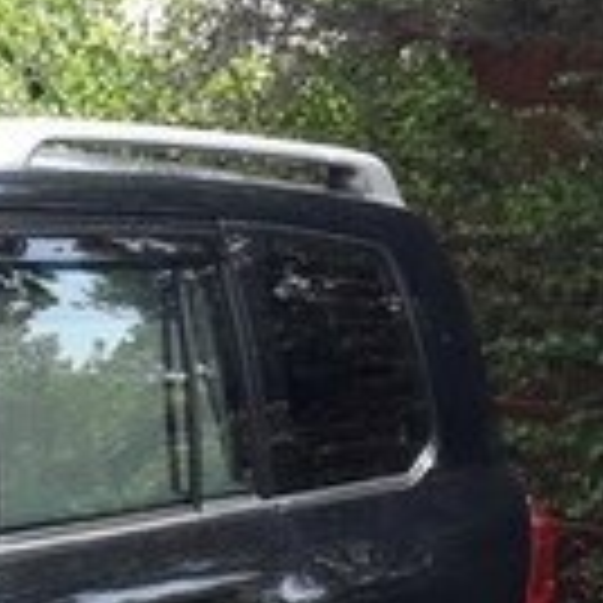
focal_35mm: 122
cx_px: -706
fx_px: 2404
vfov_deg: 13.6
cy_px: 862
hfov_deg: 12.2
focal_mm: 3.7
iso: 40
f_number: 1.9
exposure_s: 1/284
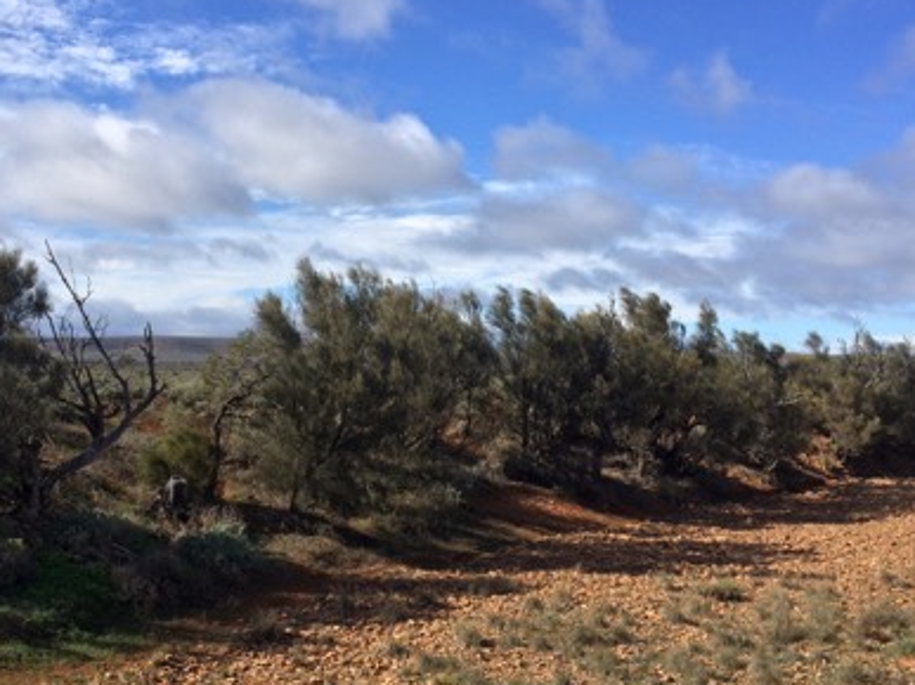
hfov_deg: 47.6
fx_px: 1031
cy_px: 319
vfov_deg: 36.8
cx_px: 366
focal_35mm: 39
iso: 32
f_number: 2.2
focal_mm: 4.15
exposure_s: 1/2564
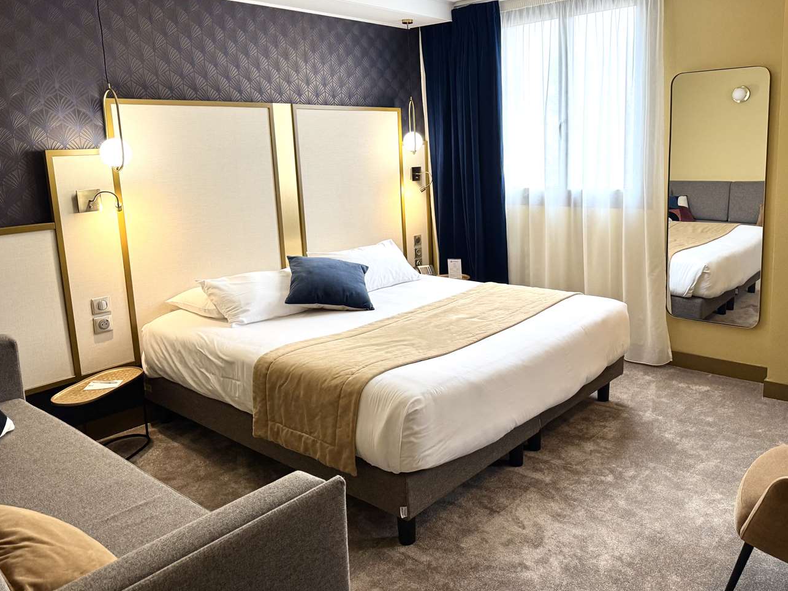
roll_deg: +2.7
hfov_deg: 63.2
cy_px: 254
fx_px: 637
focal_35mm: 28
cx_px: 445
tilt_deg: -10.0
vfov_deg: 49.6
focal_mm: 6.76
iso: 200
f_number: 1.78
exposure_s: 1/85
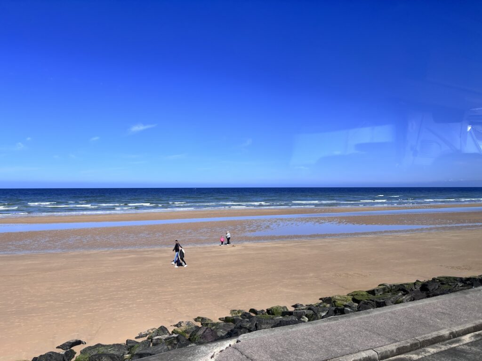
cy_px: 180
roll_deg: +0.2
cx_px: 241
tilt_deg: +1.2
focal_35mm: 26
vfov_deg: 53.1
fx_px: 362
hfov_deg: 67.3
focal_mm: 5.96
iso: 50
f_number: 1.6
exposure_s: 1/565
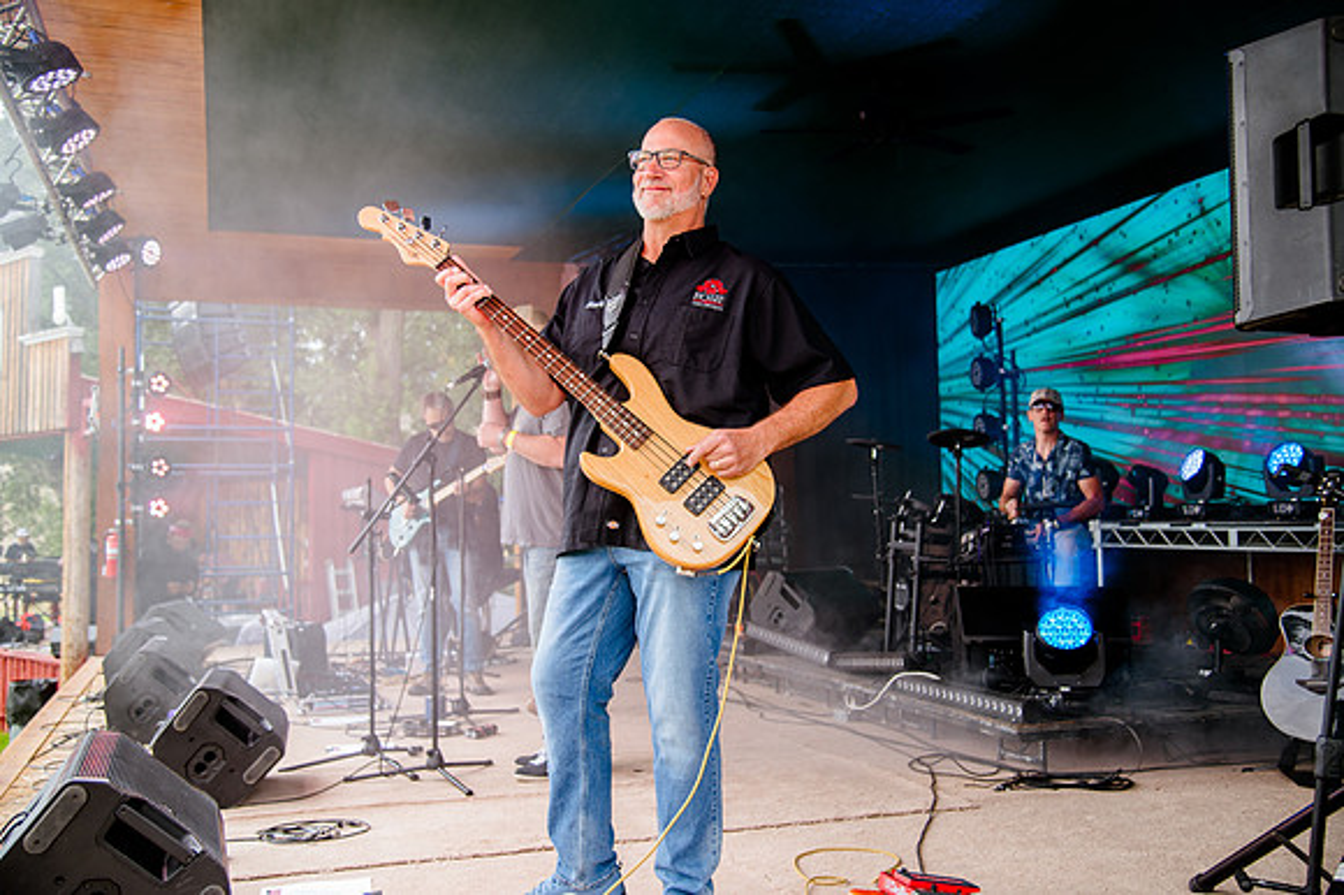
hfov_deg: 54.4
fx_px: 1307
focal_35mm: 35
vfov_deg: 37.8
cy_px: 448
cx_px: 672
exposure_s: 1/160
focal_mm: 35
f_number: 4
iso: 200
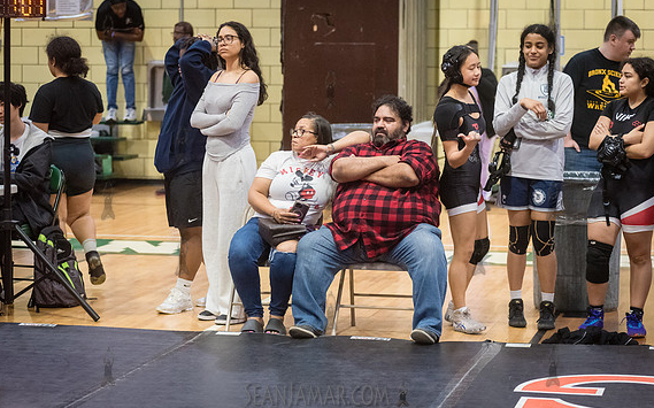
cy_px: 199
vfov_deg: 12.6
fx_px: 1853
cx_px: 330
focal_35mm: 104
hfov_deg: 20.0
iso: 8000
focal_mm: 100
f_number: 3.5
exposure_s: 1/400
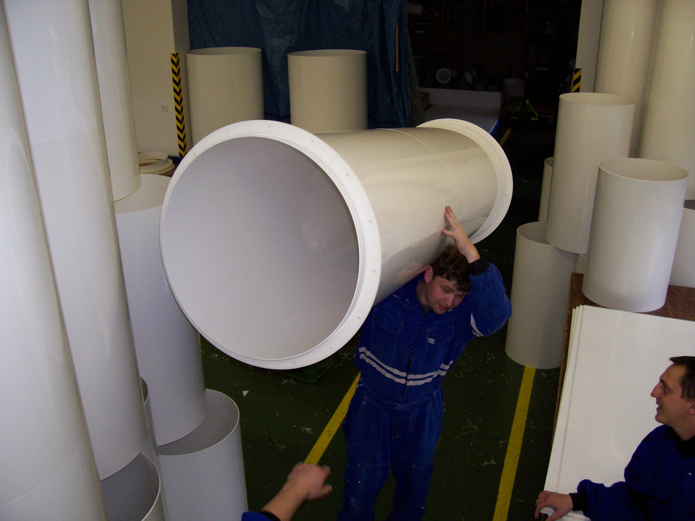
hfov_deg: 54.0
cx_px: 348
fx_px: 683
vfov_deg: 41.8
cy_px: 260
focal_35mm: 34
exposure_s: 1/112
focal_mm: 5.6
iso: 140
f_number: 2.7
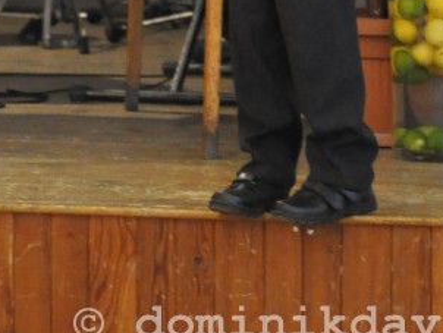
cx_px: 277
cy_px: -160
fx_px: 2139
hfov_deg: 11.8
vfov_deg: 8.7
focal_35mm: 167
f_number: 2.5
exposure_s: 1/100
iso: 3200
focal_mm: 50
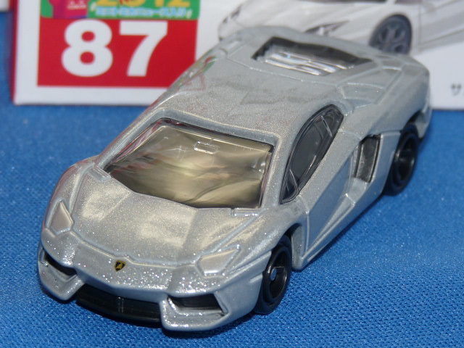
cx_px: 232
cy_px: 174
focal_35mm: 218
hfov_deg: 9.1
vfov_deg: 6.8
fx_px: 2922
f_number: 3.6
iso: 100
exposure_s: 1/40
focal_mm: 22.3
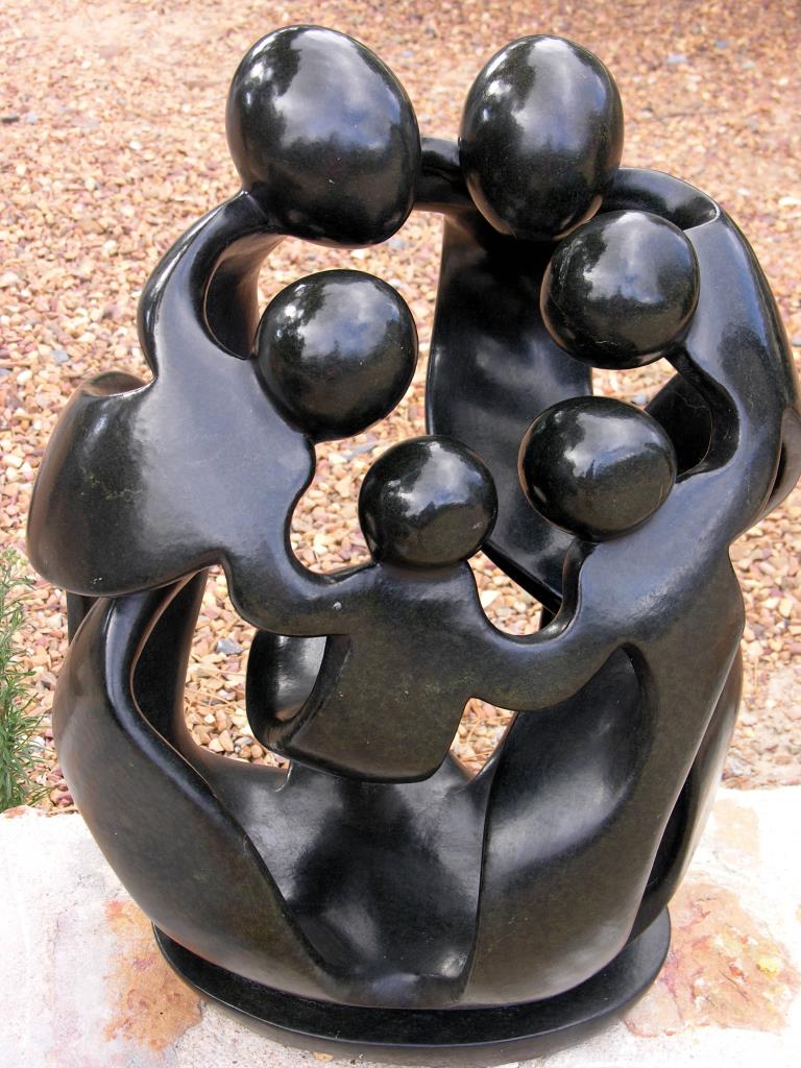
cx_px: 400
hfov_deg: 20.7
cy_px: 534
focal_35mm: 71
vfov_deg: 27.4
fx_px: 2191
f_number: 3.7
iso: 50
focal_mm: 18
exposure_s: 1/44.8
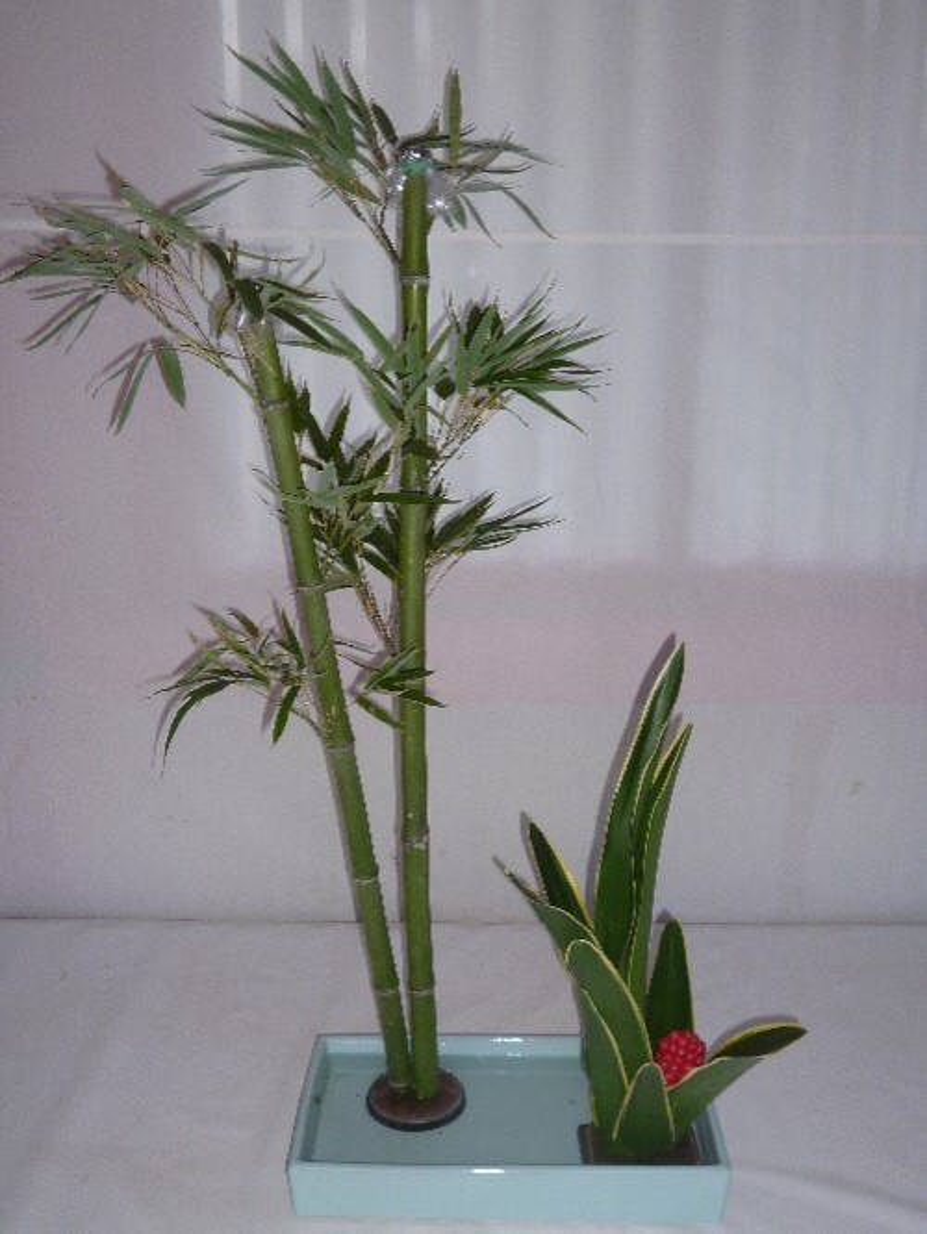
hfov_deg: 39.7
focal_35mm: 36
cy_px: 617
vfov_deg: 51.3
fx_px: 1285
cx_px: 464
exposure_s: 1/60
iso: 125
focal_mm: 6.4
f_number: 2.9
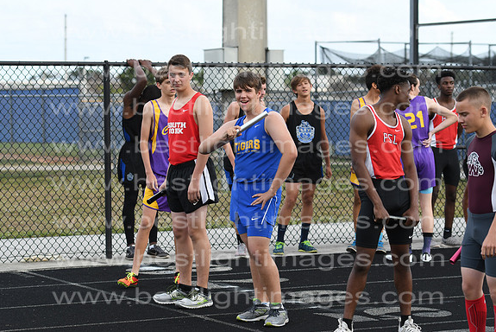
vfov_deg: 11.1
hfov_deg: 16.5
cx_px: 248
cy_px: 166
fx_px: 1709
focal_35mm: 124
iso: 400
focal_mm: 82
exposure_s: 1/1000
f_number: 4
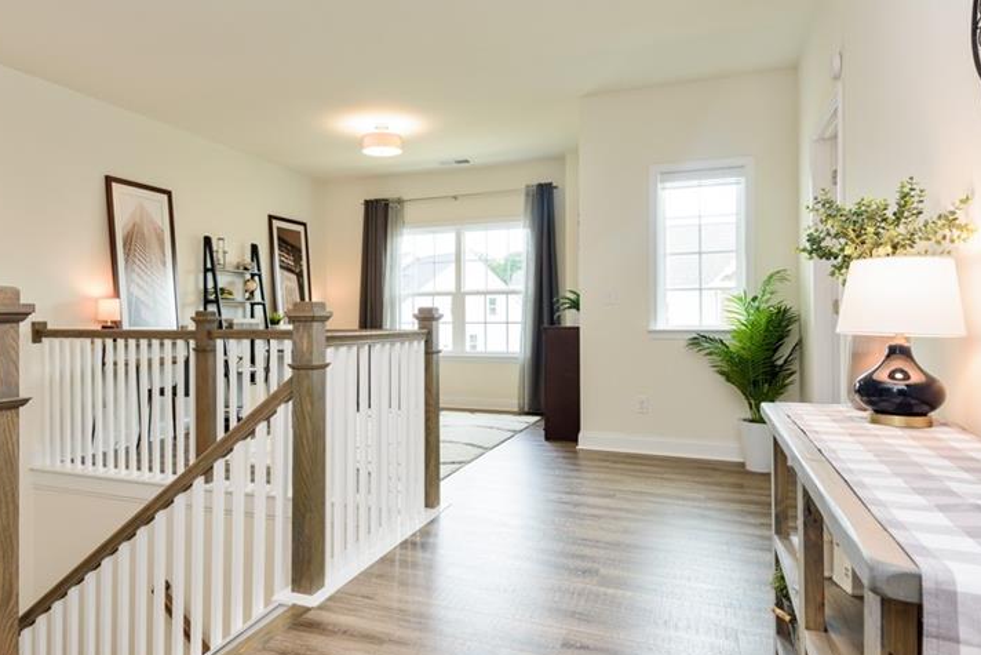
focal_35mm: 23
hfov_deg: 75.9
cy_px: 328
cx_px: 444
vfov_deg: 55.1
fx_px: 627
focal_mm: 16
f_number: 8
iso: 200
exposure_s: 1/8
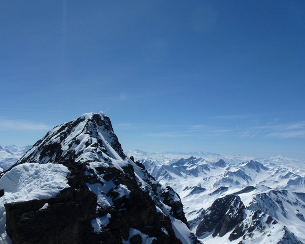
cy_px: 150
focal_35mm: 32
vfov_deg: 45.5
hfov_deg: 54.4
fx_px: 289
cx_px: 98
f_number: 4.5
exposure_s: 1/2000
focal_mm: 4.3
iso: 100
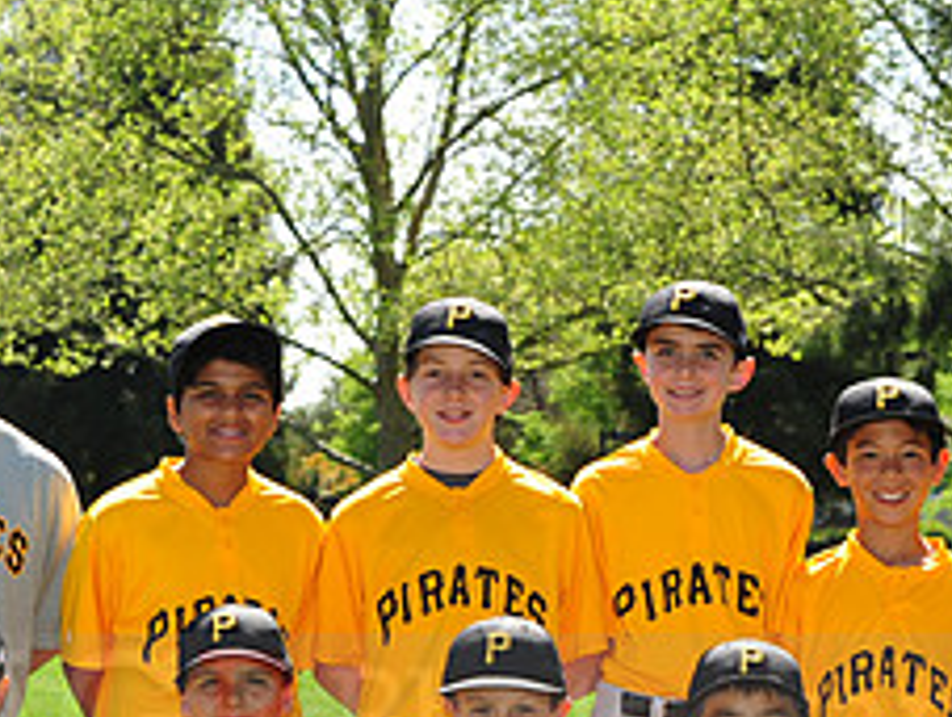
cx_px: 616
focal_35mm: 196
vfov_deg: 7.6
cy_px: 688
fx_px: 5399
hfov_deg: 10.1
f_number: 8
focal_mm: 80
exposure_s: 1/250
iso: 200
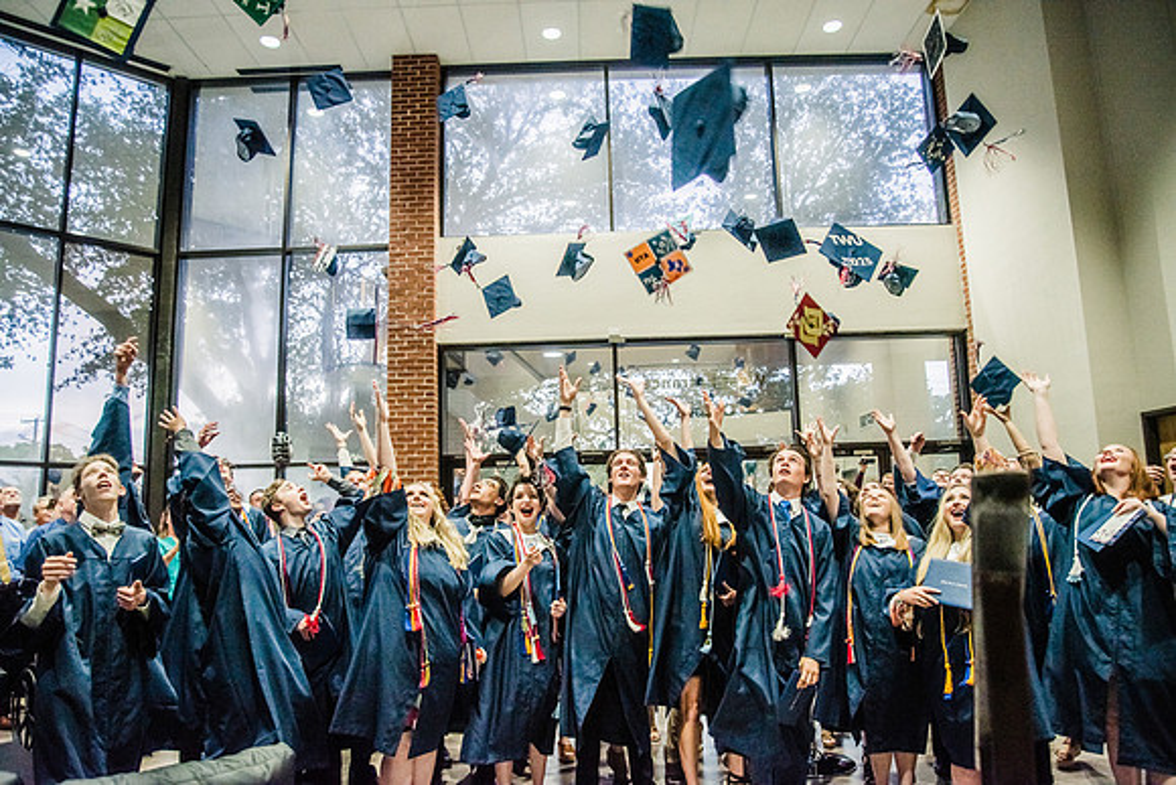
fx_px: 784
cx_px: 588
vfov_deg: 53.2
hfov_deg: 73.7
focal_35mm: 24
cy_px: 392
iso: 800
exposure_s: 1/200
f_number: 4.5
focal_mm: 24
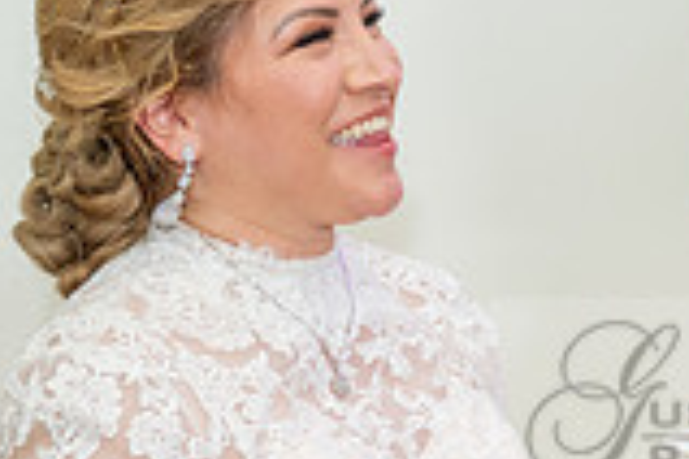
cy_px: 444
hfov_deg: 14.3
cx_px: 867
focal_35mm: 138
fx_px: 2641
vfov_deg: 9.9
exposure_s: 1/100
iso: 800
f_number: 2.8
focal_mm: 36
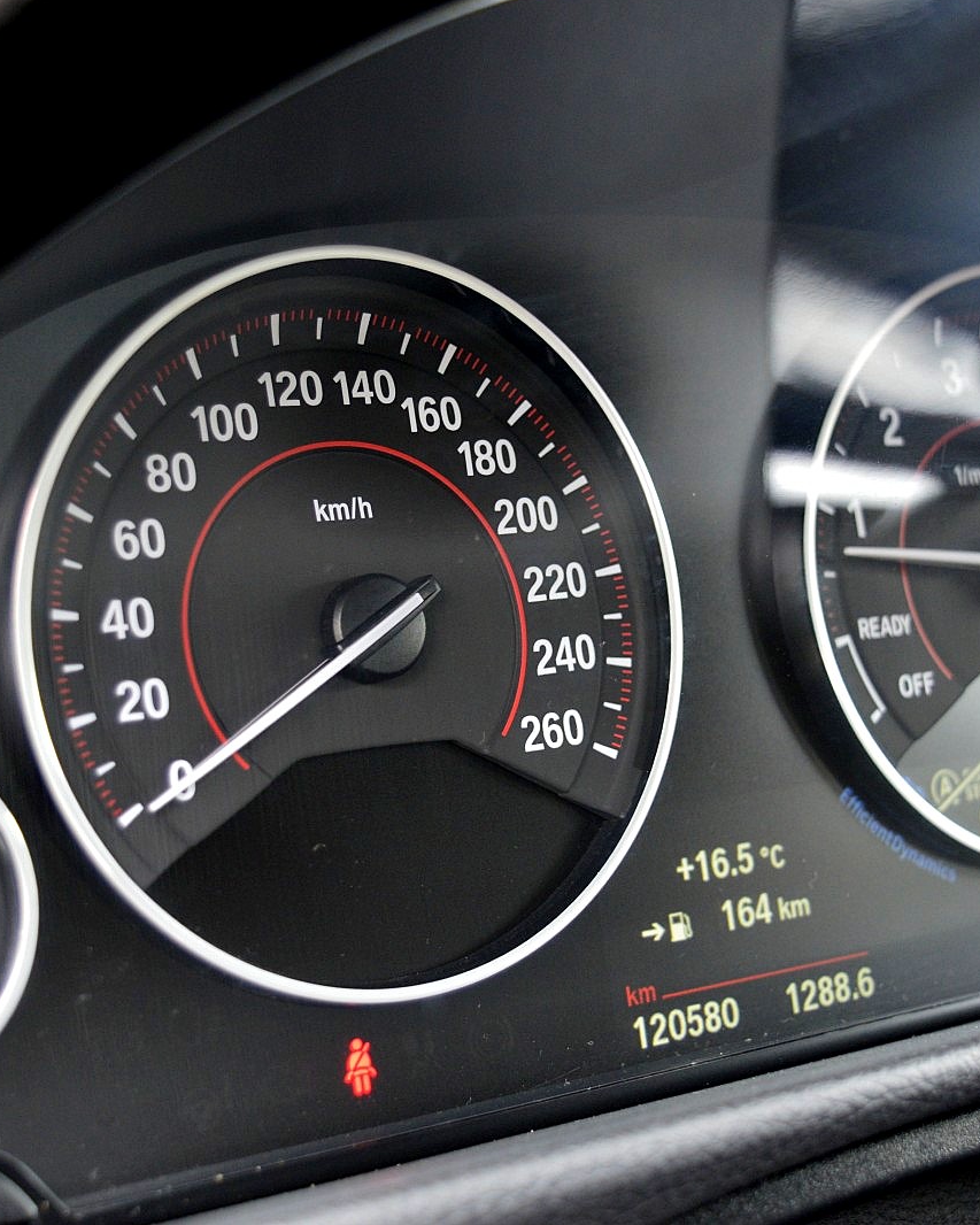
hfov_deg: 25.4
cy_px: 606
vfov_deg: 31.4
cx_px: 550
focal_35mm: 60
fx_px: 2175
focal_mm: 28
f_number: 4.2
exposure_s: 1/40
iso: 800
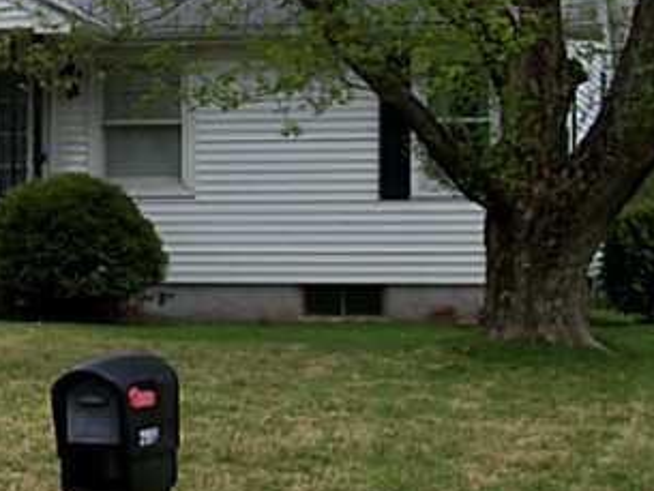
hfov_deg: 14.8
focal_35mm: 131
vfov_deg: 11.3
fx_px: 2476
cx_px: -11
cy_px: 204
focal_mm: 8.8
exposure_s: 1/800
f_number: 3.8
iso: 80
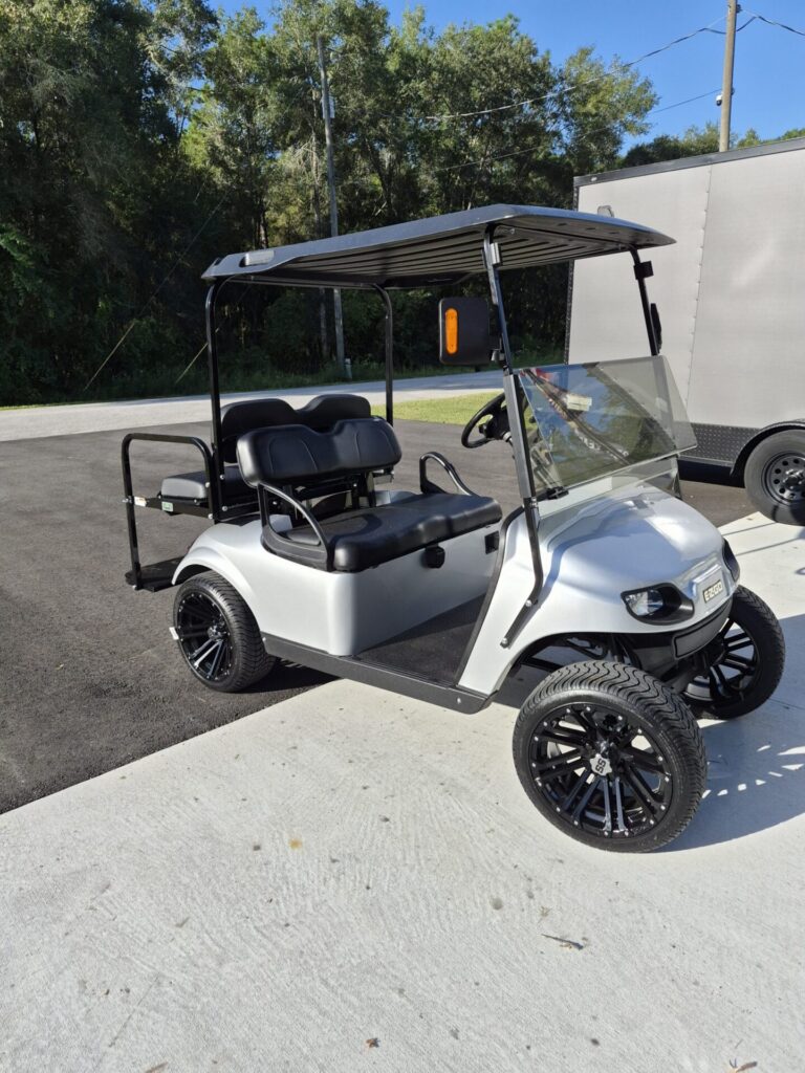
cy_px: 536
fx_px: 713
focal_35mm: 23
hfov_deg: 58.9
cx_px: 402
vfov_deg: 73.9
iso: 80
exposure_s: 1/4256
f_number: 1.8
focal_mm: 5.4
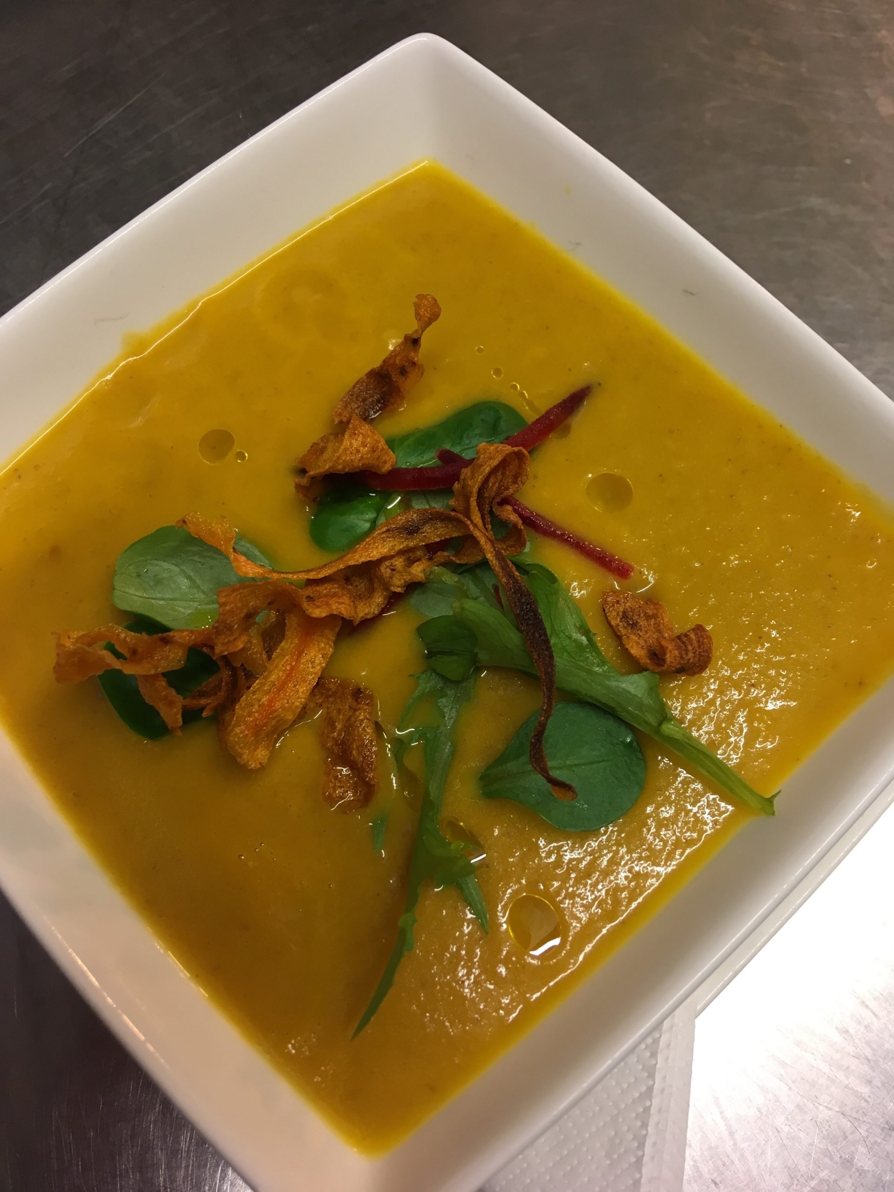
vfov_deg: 61.7
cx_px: 447
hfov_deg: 48.2
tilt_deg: -71.4
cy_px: 596
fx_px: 999
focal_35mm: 29
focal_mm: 4.15
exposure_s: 1/33
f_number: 2.2
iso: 80
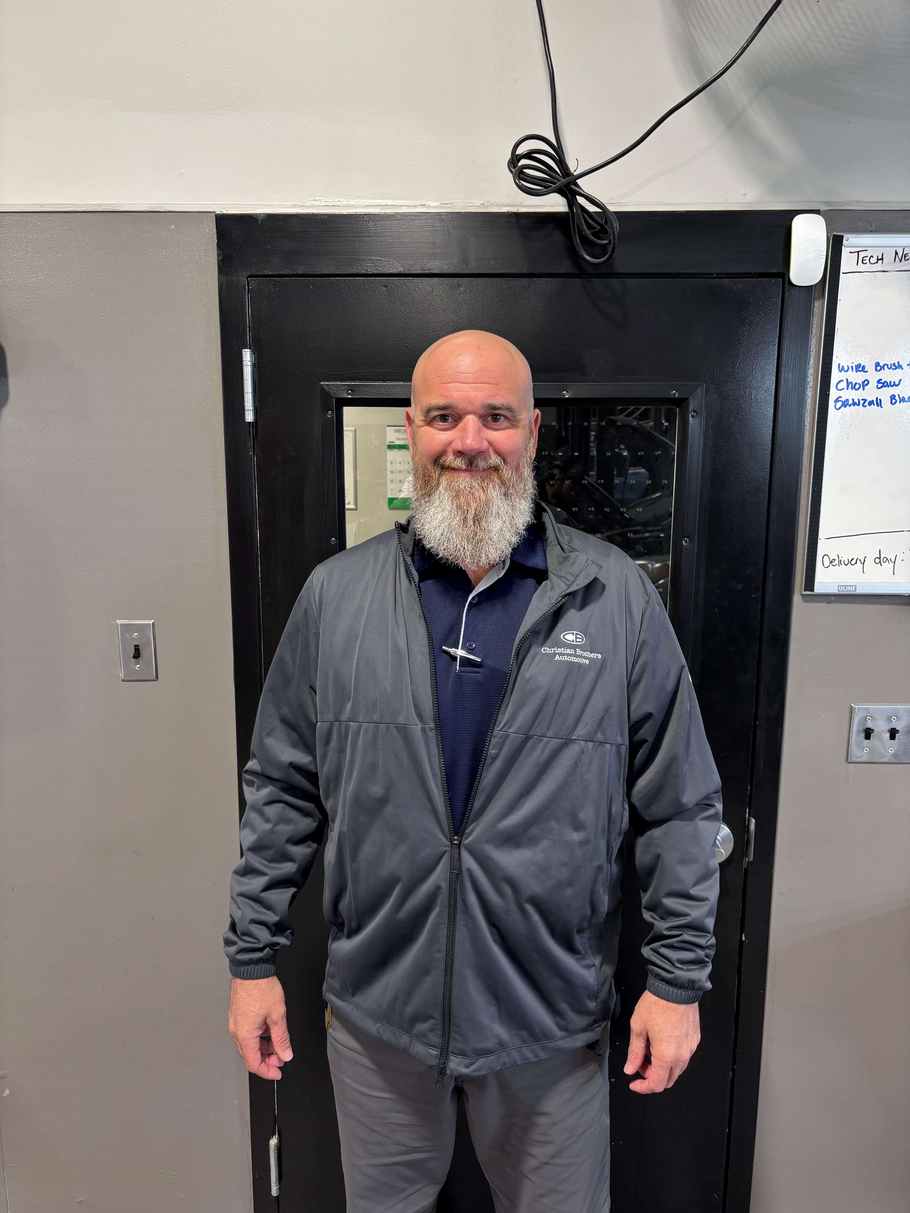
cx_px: 455
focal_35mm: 26
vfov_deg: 67.3
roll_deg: -0.2
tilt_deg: -10.4
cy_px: 606
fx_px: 911
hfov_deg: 53.1
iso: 80
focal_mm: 5.96
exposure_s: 1/60
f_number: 1.6
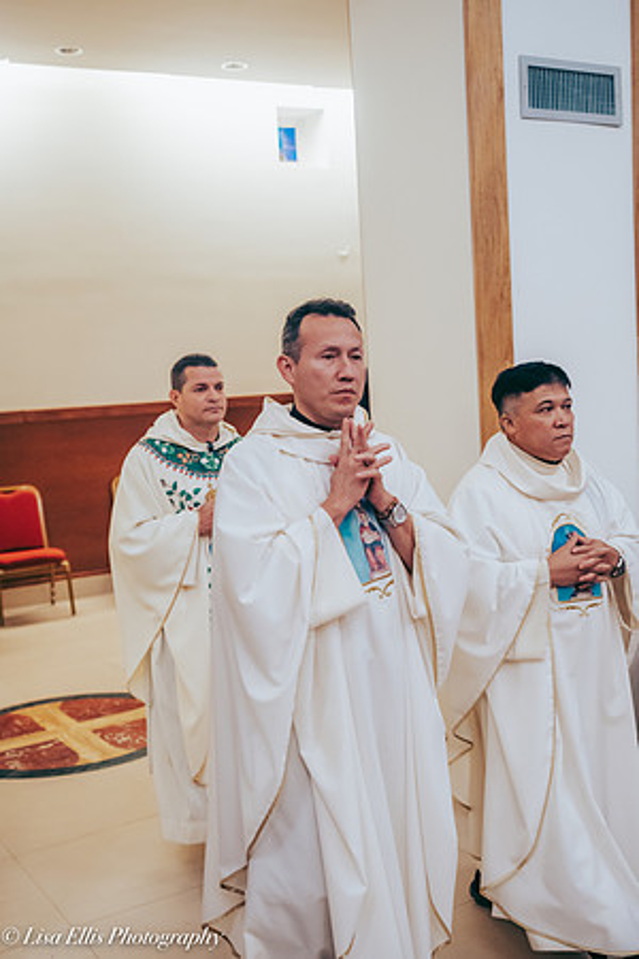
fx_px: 1118
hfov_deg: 31.9
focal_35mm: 42
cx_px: 320
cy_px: 480
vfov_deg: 46.4
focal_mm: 35
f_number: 2.8
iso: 1250
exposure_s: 1/160
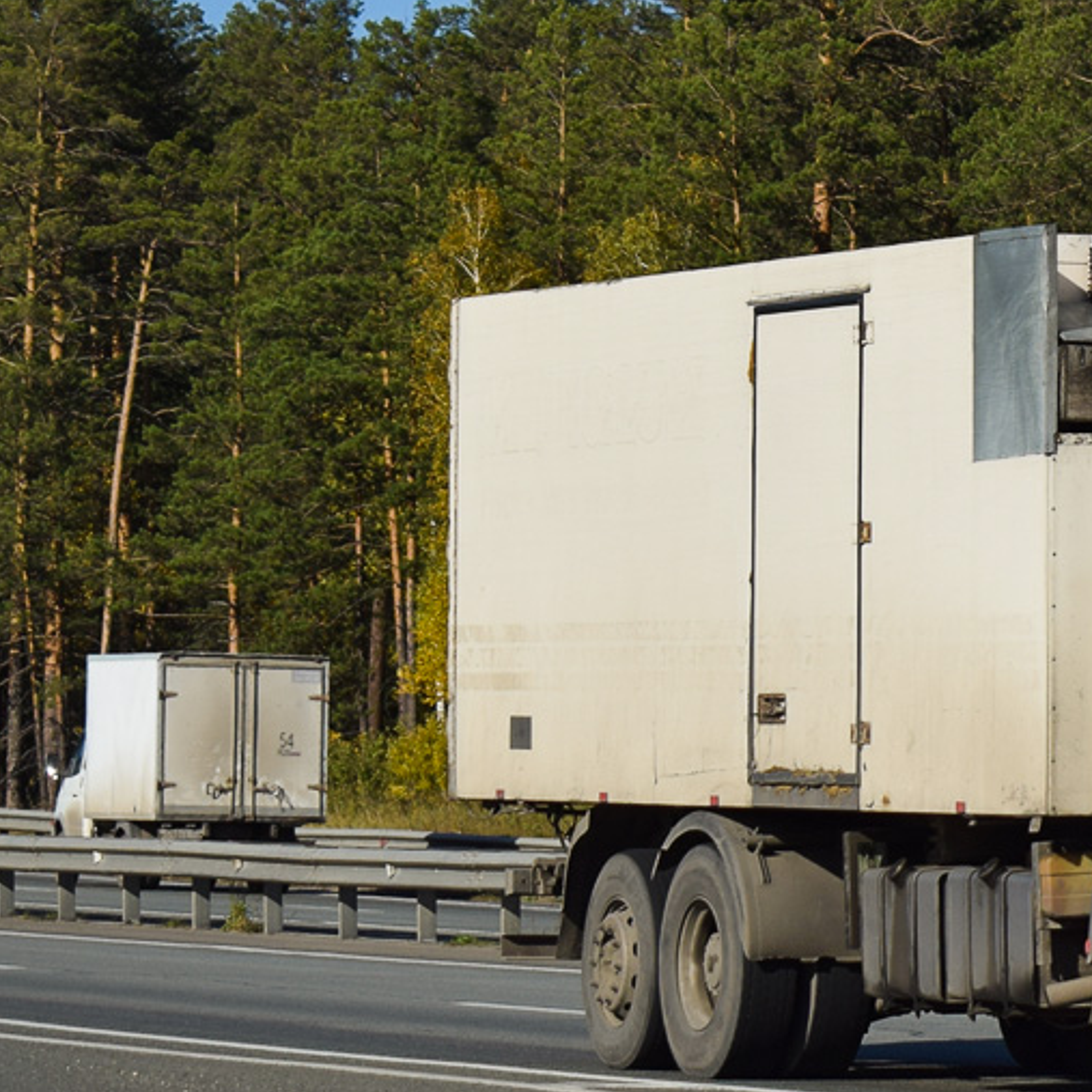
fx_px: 5925
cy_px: 446
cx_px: 1288
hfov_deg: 10.4
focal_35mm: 166
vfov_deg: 10.5
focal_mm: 55
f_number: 5.6
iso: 100
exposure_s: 1/1000
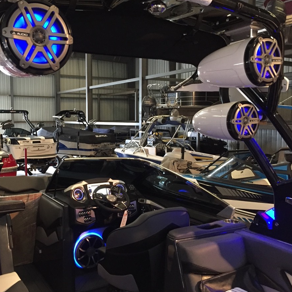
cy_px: 143
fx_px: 334
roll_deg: -0.1
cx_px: 102
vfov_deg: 47.2
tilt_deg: -4.3
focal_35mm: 35
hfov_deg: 46.6
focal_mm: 4.15
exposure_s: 1/20
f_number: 2.2
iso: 250
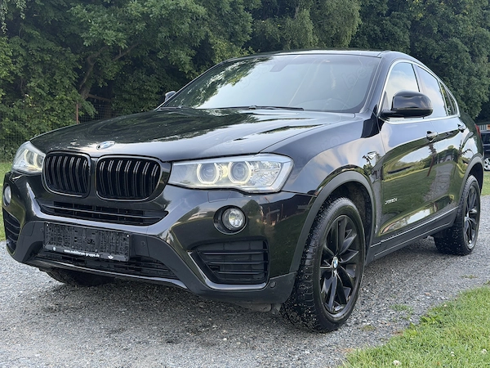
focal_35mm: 48
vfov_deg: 30.3
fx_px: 679
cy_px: 184
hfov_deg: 39.7
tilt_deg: -2.5
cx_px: 245
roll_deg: -0.9
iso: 80
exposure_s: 1/778
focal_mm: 6.76
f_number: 1.78
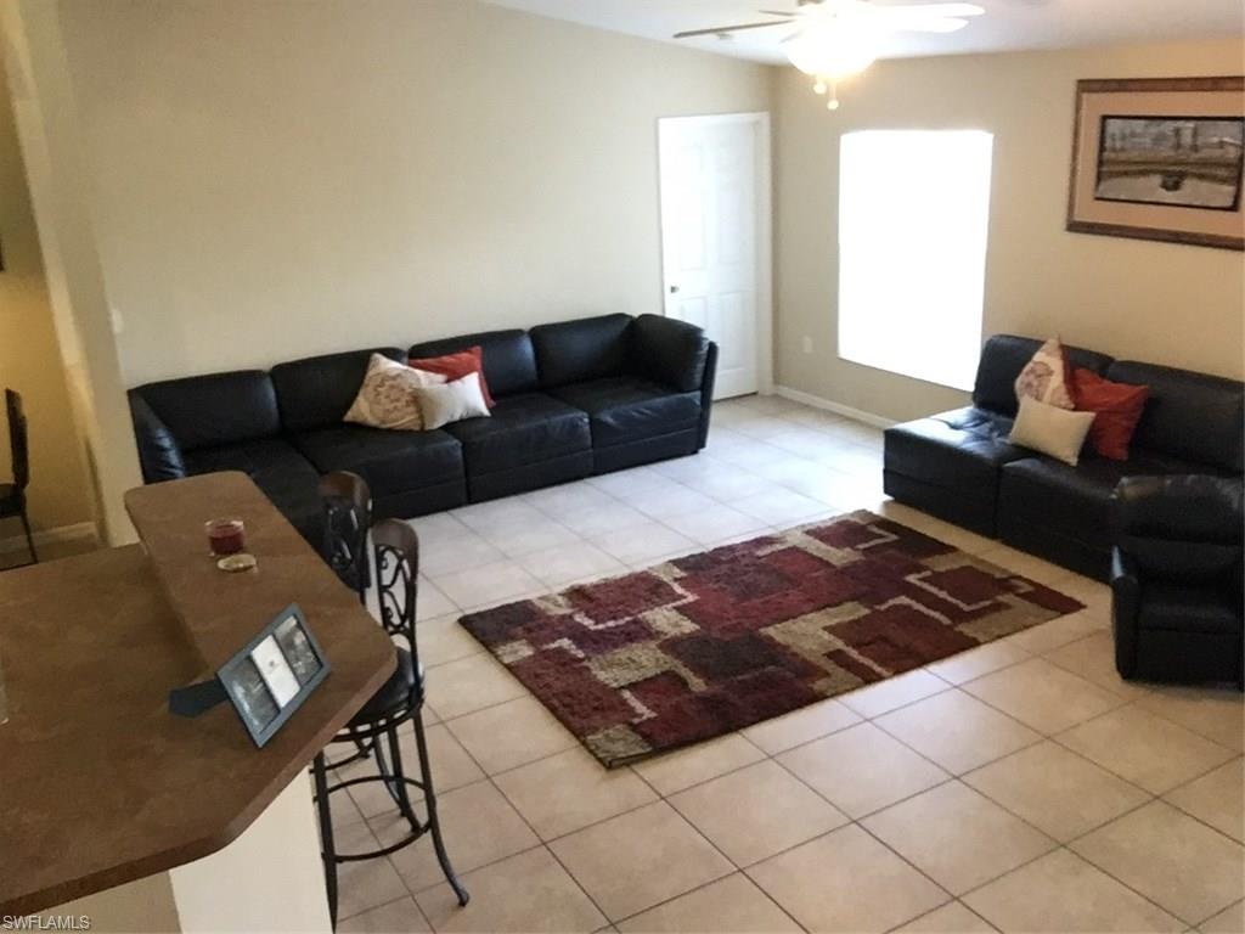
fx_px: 1115
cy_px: 467
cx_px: 622
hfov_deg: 58.4
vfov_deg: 45.4
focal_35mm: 31
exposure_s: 1/30
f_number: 2.2
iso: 160
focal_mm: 2.65
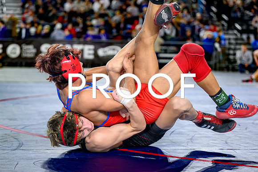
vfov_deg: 14.0
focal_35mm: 97
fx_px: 698
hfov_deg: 20.9
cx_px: 130
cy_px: 109
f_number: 2.8
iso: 2000
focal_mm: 77
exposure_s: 1/800
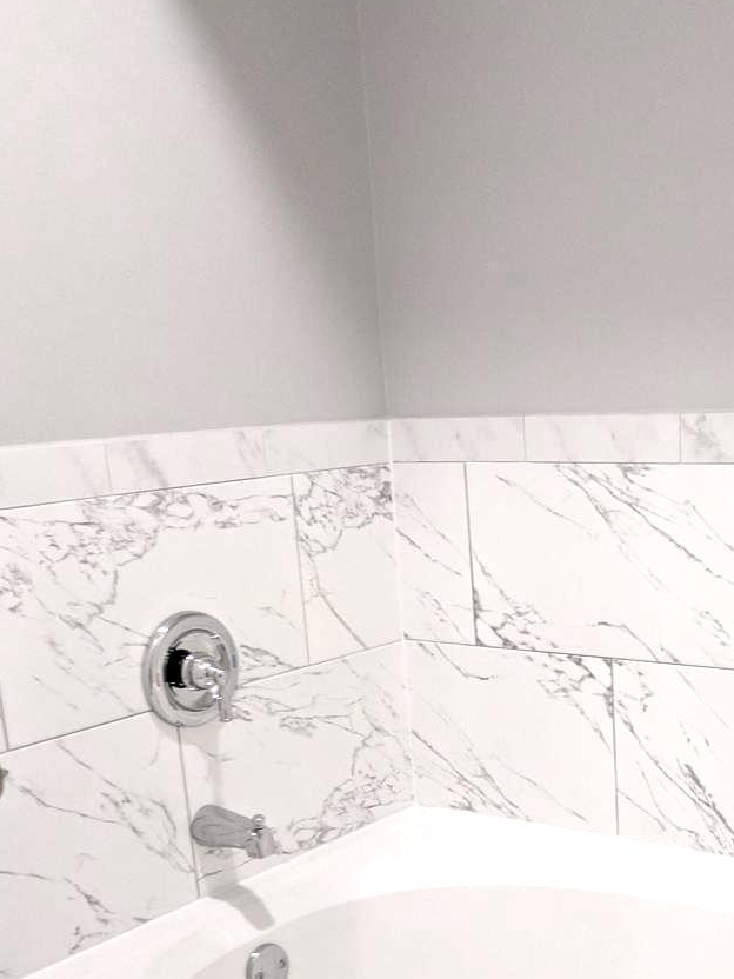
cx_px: 620
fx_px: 1357
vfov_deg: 38.7
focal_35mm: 48
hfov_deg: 29.4
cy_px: 722
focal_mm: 4.67
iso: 314
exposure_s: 1/60
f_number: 2
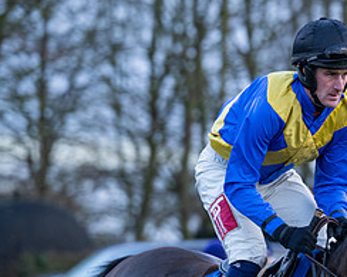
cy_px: 212
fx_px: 4394
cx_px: 386
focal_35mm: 428
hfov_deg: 4.5
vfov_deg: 3.6
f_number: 4
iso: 800
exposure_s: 1/500
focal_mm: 165
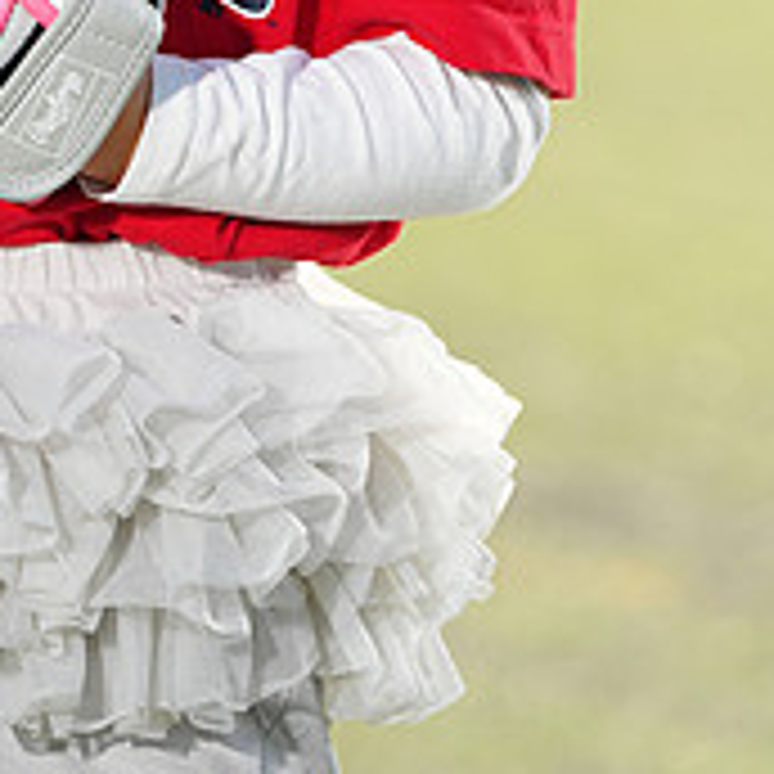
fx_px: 12117
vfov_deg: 3.6
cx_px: 173
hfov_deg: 3.7
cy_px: -405
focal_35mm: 479
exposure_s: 1/250
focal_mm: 167
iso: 100
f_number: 5
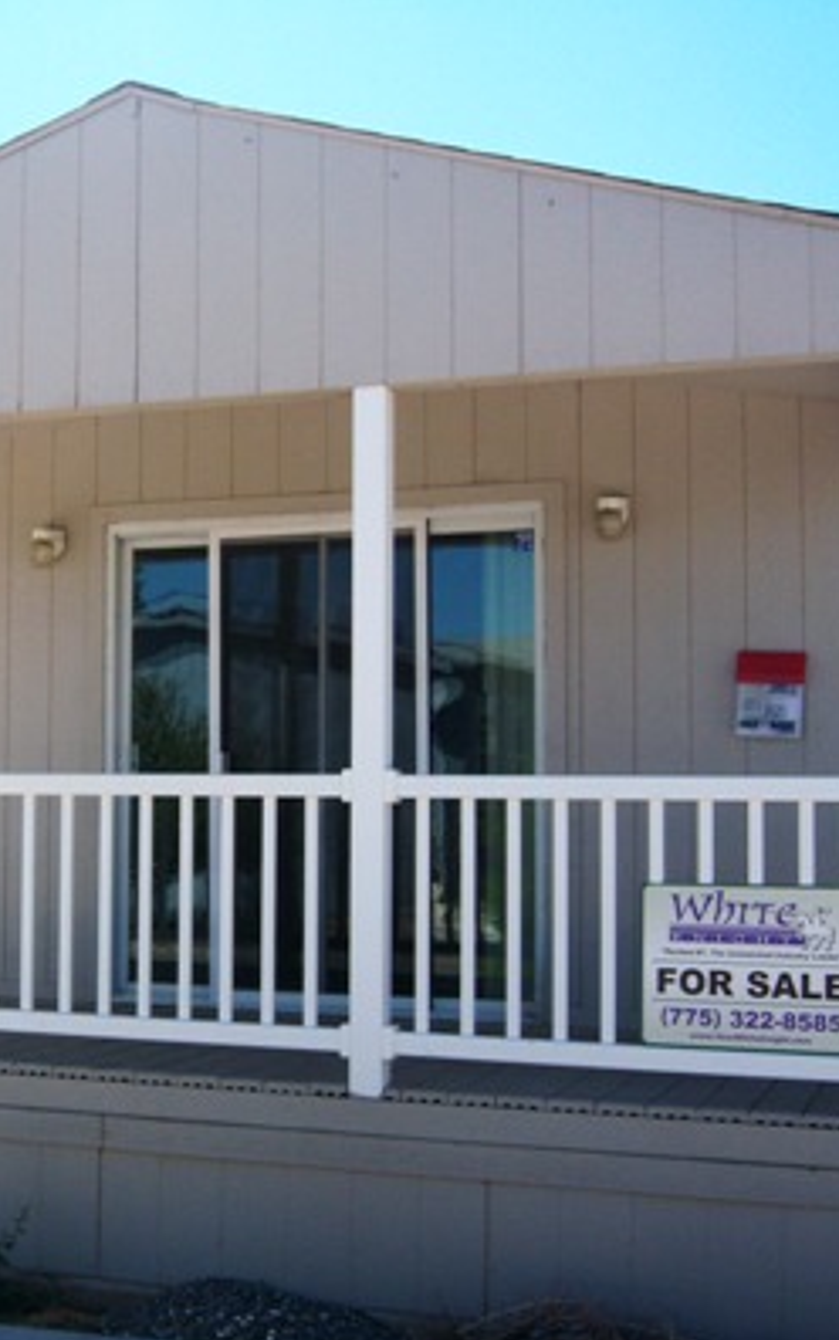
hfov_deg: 24.4
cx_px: 149
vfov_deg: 38.8
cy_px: 682
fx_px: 1900
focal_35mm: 52
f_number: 4.8
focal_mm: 7.5
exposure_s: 1/400
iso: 80
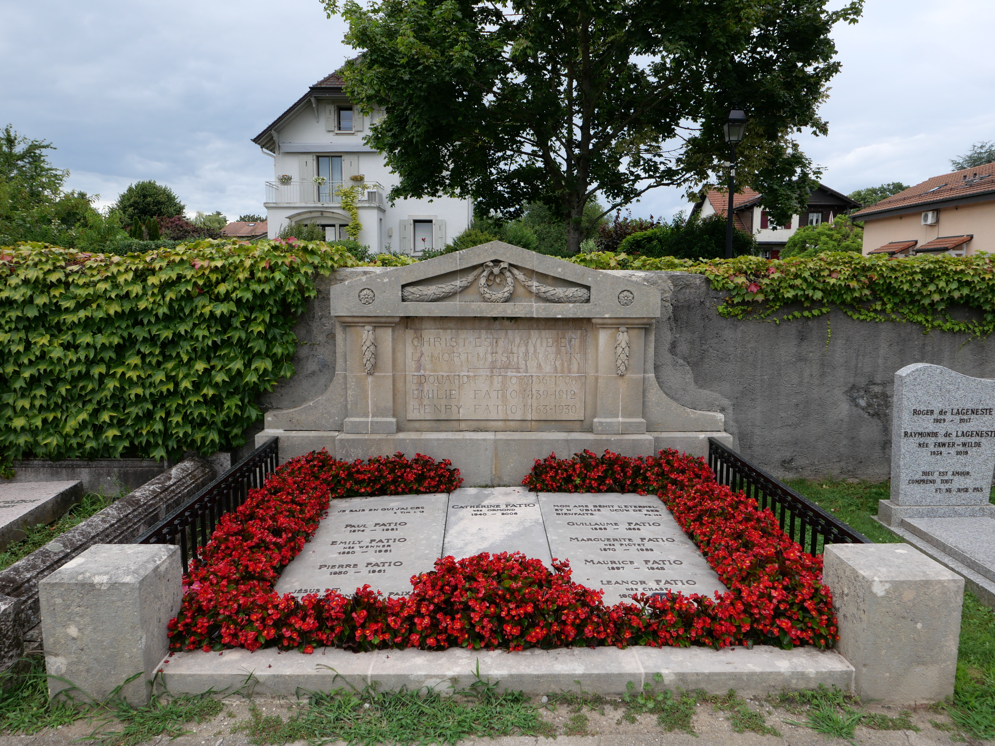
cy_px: 373
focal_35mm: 24
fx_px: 690
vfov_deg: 56.8
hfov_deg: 71.6
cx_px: 498
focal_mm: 10.9
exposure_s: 1/160
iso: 200
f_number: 5.6
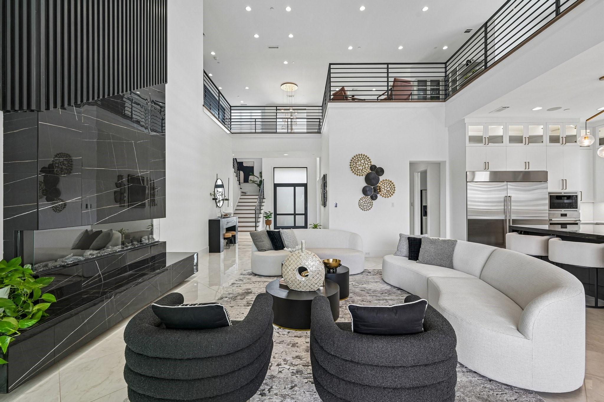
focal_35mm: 16
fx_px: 260
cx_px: 302
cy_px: 201
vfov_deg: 75.5
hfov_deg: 98.5
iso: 400
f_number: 8
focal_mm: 15.5
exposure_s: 1/60
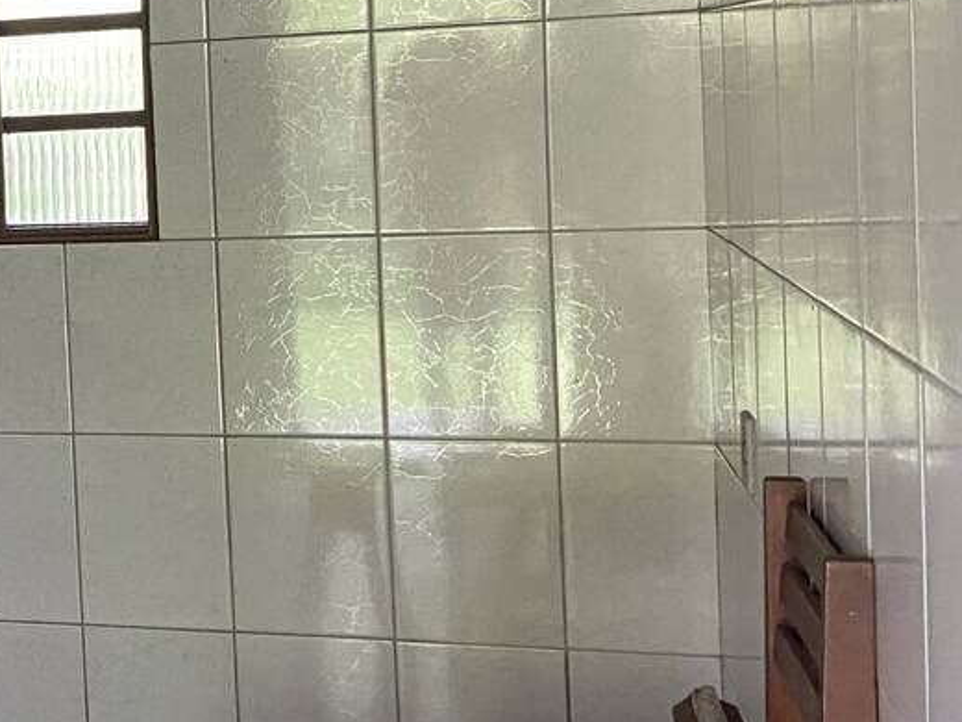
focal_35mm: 72
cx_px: -250
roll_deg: +3.6
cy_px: 231
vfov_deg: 20.4
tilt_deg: -4.6
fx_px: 2001
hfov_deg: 24.1
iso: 250
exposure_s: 1/60
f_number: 1.8
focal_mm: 4.25
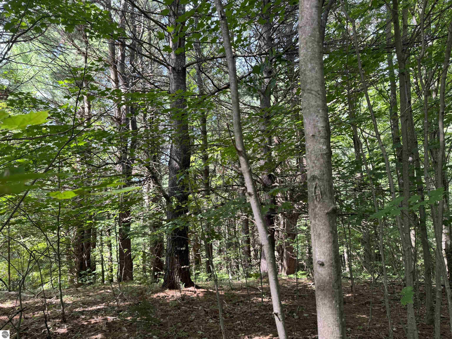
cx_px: 226
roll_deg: +4.2
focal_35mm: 24
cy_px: 170
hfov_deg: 71.6
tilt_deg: +6.3
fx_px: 313
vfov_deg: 56.8
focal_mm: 6.76
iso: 125
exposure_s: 1/121
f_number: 1.78
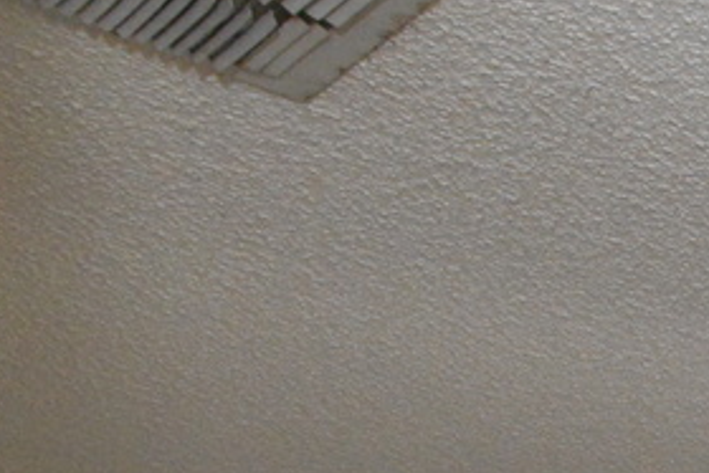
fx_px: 1596
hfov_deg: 13.6
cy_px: 1037
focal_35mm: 81
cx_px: 1854
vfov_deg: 13.6
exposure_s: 1/80
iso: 6400
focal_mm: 14
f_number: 11
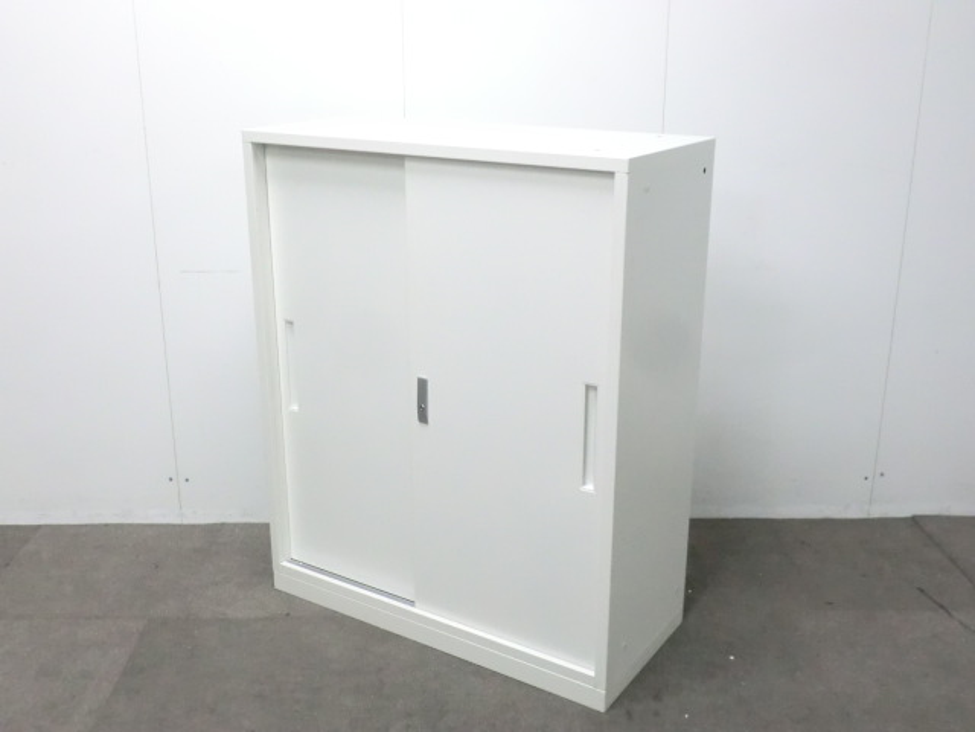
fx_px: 1070
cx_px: 488
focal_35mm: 38
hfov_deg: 49.0
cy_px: 366
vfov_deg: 37.7
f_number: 3.9
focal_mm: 6.9
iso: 800
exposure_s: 1/50
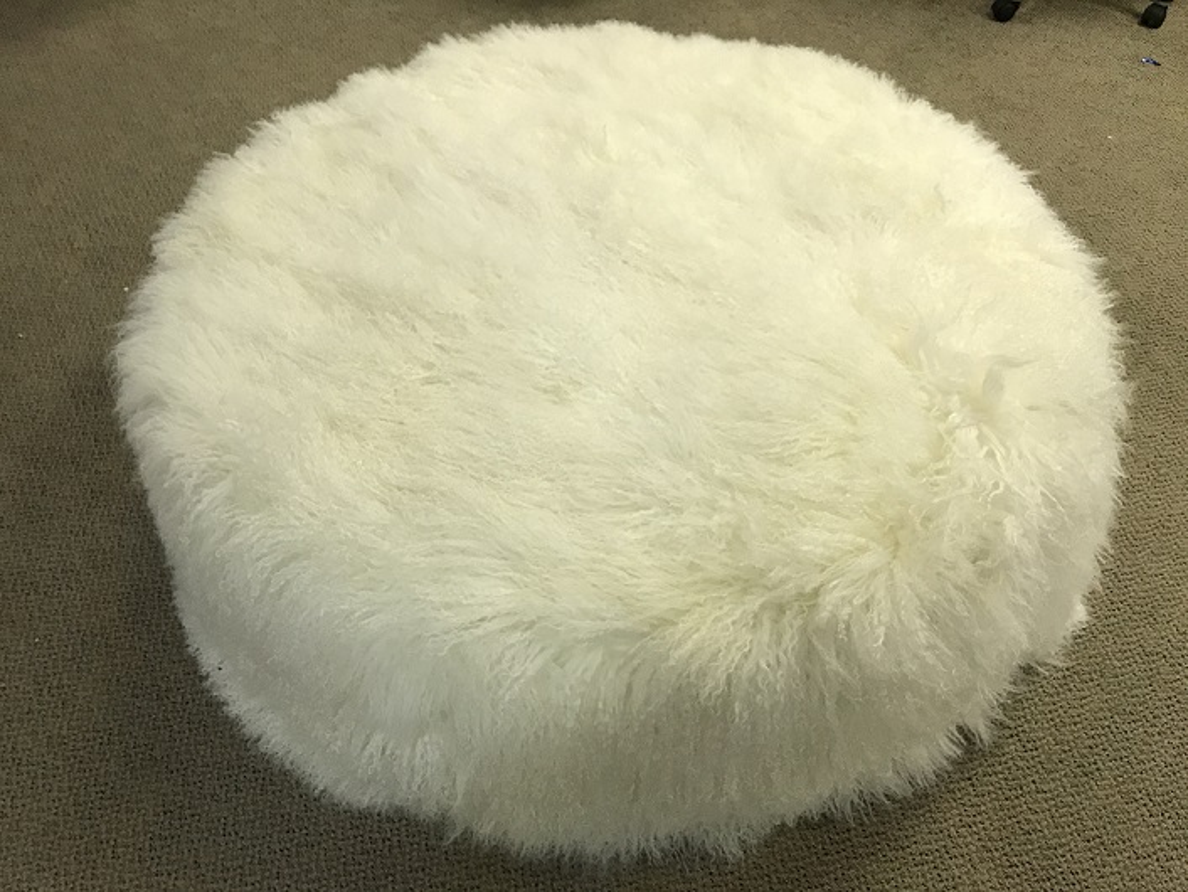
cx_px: 594
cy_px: 446
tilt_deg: -46.9
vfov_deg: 49.8
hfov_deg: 63.4
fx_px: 961
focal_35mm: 28
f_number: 1.8
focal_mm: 3.99
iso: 40
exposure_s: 1/30
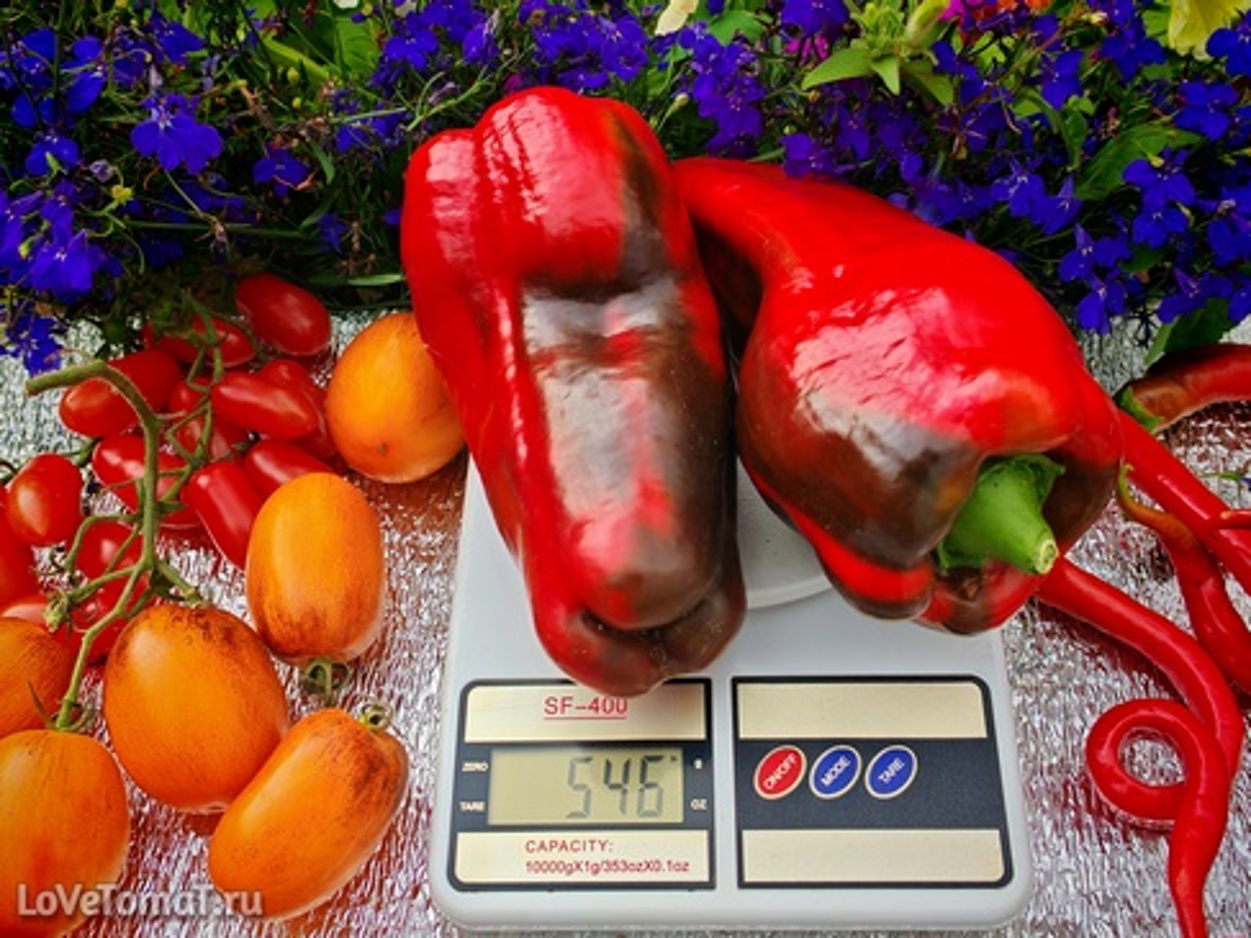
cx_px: 626
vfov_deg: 40.7
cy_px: 469
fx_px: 1265
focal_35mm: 35
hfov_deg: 52.6
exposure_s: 1/690
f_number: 2
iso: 50
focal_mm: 6.83
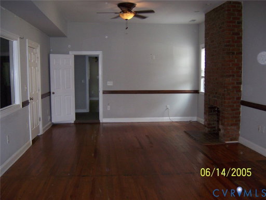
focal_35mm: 36
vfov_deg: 39.7
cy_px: 100
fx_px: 277
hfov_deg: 51.4
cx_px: 133
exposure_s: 1/60
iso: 125
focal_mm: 6.2
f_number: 2.8
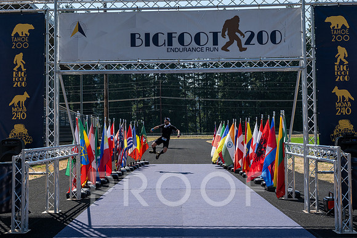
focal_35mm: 53
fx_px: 530
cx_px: 169
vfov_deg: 25.3
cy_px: 99
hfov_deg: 37.2
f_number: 6.3
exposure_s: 1/640
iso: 160
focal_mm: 36
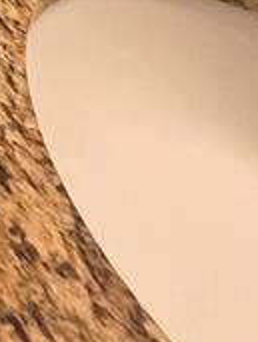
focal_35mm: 91
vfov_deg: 12.5
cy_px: -610
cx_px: -594
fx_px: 901
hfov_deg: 10.0
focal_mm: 2.2
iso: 200
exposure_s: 1/60
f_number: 2.2
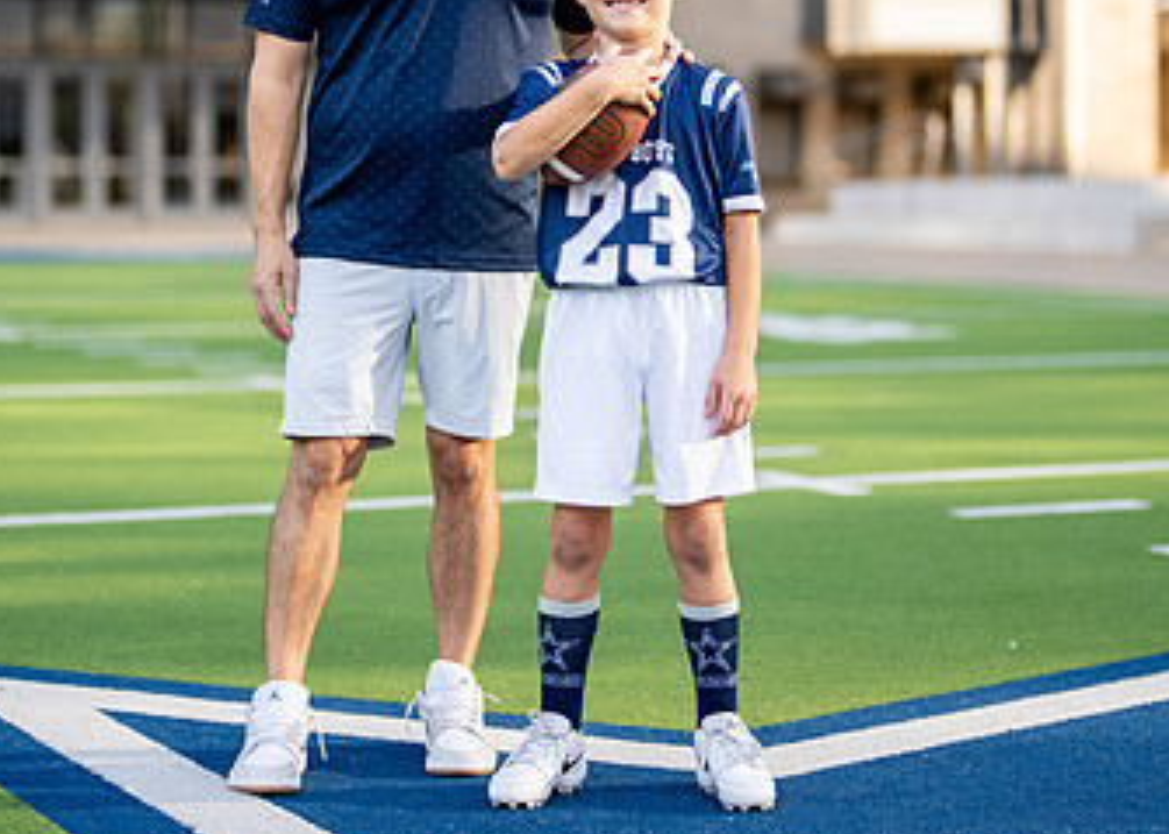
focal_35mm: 95
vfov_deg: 15.0
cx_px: 532
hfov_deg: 21.0
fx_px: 3153
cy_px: 157
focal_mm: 50
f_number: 1.2
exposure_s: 1/2000
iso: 100
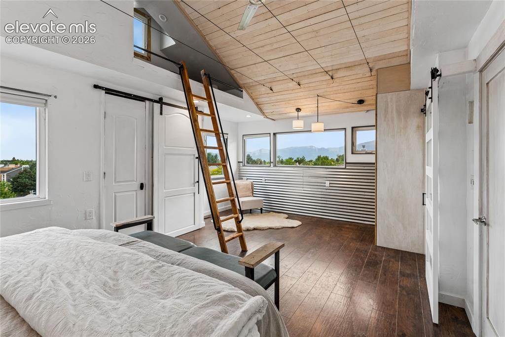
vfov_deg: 70.4
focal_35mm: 17
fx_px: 238
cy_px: 168
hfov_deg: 93.3
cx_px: 252
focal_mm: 17
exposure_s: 1/40
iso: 400
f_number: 8
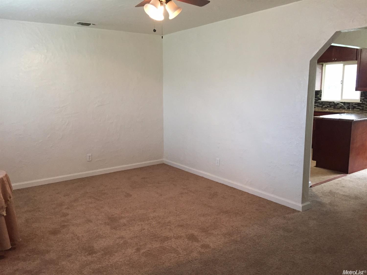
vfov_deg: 48.2
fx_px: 307
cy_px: 138
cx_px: 184
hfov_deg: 61.7
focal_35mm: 29
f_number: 2.2
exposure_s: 1/30
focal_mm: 4.15
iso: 250
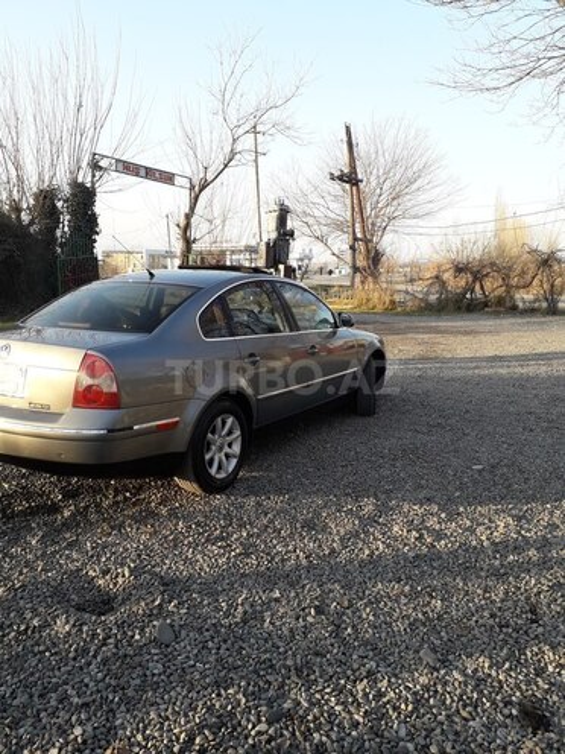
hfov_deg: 51.4
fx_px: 588
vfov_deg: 65.3
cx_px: 282
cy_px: 377
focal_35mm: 27
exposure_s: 1/291
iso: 40
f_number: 1.9
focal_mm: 3.6
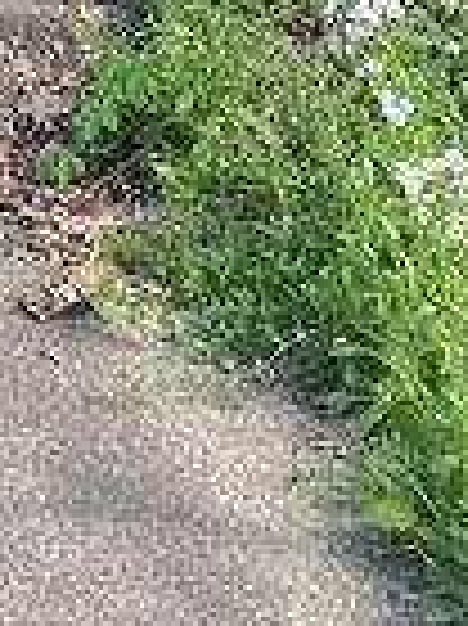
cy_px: -813
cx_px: -27
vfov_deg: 12.7
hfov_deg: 11.7
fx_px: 2257
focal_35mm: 125
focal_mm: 4.25
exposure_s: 1/199
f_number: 1.8
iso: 32
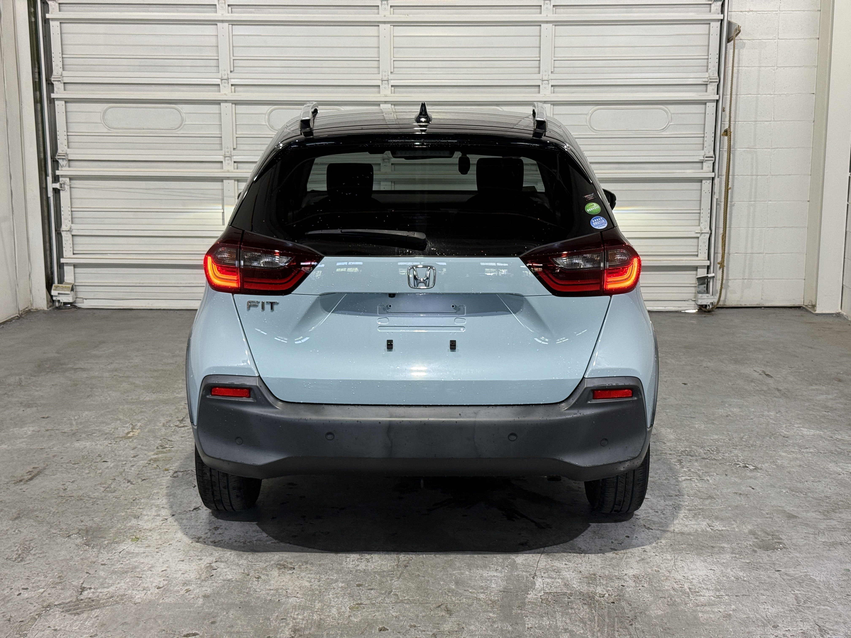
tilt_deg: -10.6
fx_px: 1180
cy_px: 319
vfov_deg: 30.3
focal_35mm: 48
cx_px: 426
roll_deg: -0.9
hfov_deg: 39.7
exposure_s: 1/60
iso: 100
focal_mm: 6.76
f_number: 1.78
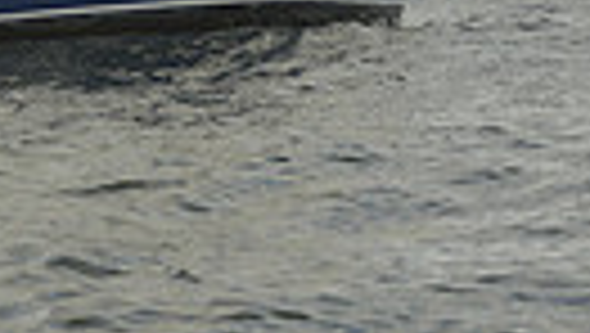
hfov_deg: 6.6
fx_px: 5090
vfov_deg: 3.6
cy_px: -958
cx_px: 20
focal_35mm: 325
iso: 200
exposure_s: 1/1250
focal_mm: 70
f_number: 6.3
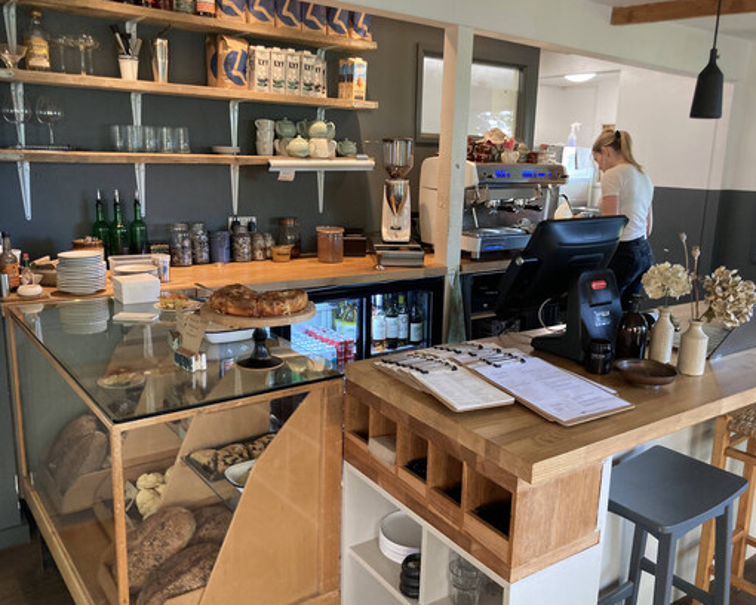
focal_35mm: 30
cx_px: 402
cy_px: 304
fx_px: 671
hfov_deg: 58.7
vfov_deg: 48.5
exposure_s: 1/50
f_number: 1.8
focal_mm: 3.99
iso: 160
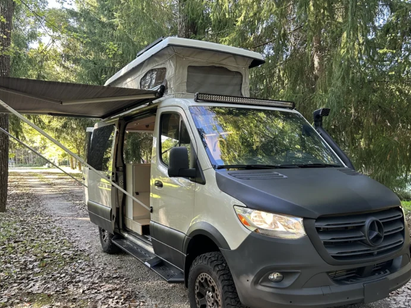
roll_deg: -0.8
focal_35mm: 30
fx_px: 356
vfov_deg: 46.7
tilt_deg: -2.1
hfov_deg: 60.0
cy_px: 177
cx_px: 205
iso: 125
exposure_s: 1/121
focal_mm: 5.7
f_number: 1.5
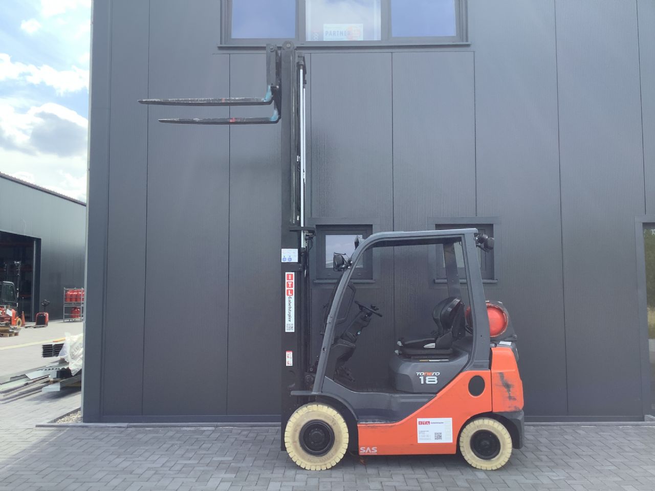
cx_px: 328
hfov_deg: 58.4
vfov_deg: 45.4
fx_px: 587
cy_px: 246
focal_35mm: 31
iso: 25
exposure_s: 1/306
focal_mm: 3.3
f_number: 2.4
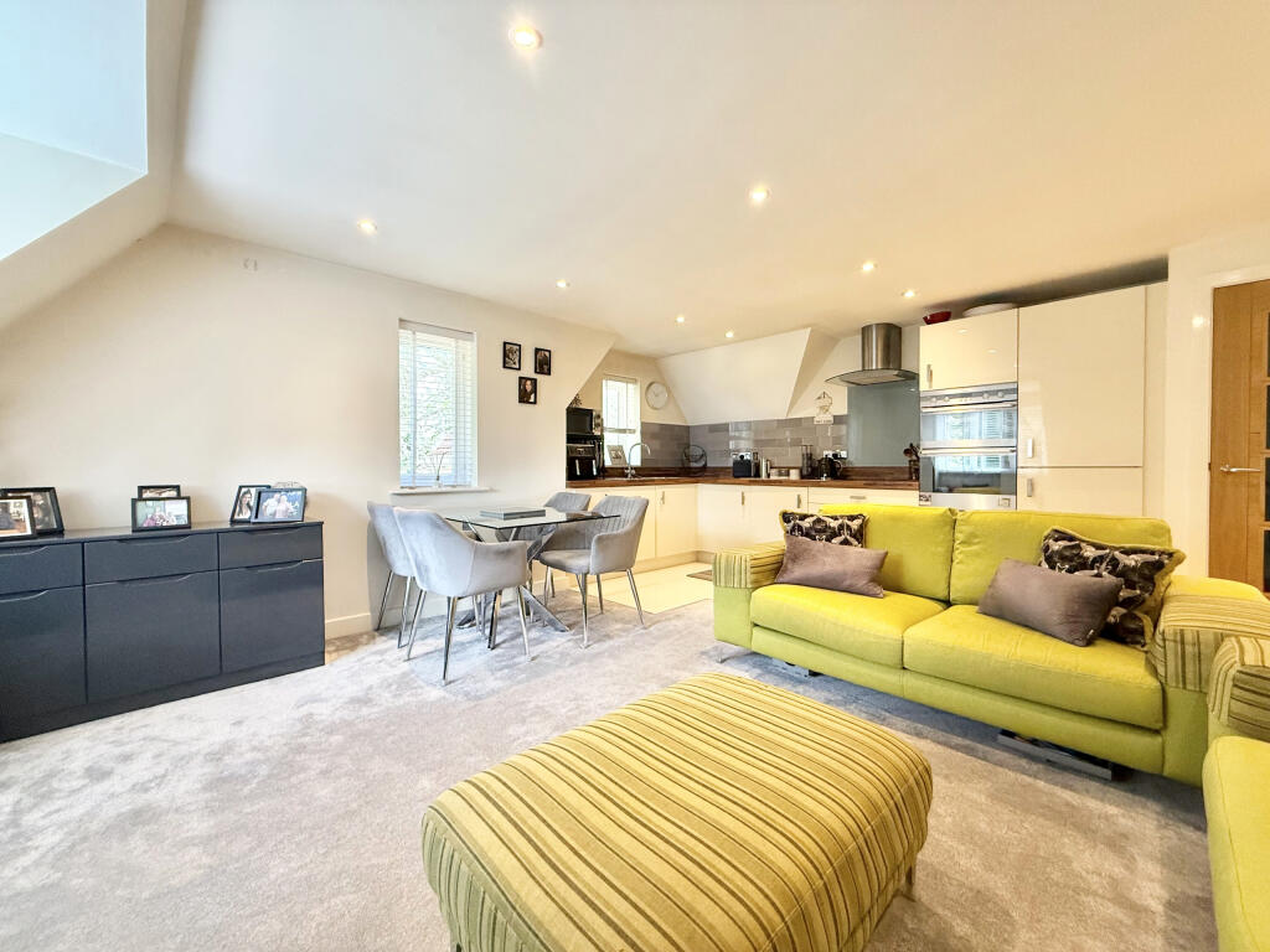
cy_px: 476
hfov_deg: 102.1
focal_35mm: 14
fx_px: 514
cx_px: 635
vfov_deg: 85.7
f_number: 2.2
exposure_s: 1/100
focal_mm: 2.22
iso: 400
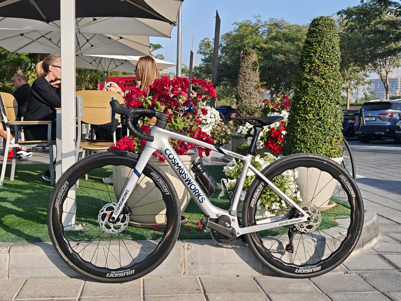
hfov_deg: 41.2
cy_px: 150
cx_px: 200
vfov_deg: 31.5
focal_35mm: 46
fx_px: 533
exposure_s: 1/2349
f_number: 1.62
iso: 50
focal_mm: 6.55
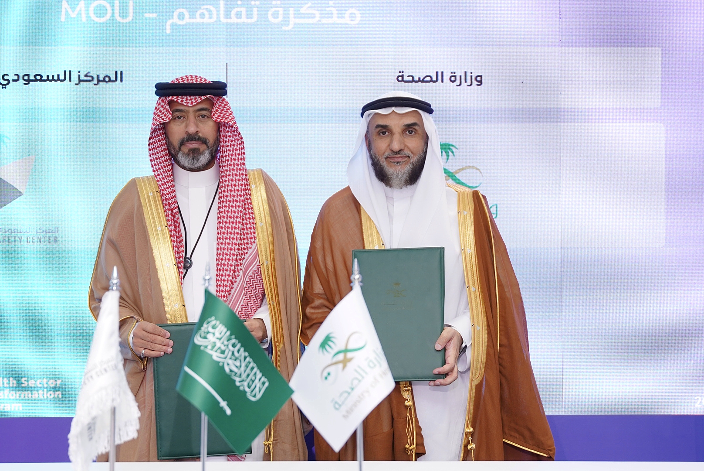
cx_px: 352
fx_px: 1468
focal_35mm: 75
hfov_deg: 27.0
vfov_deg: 18.2
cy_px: 236
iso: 500
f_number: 2.8
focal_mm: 50.3
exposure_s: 1/200
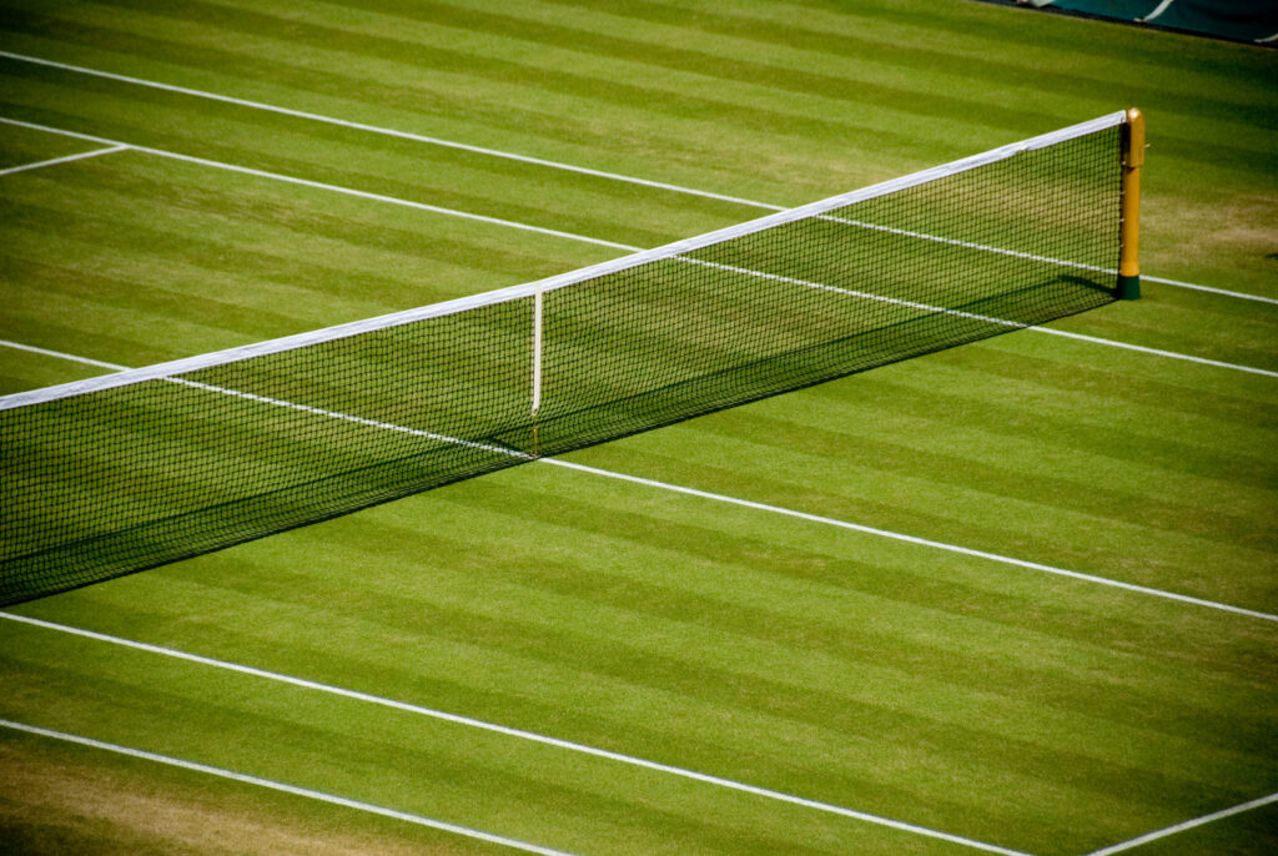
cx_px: 639
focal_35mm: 300
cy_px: 428
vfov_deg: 4.6
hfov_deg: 6.9
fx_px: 10665
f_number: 5.6
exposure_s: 1/350
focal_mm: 200
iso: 100
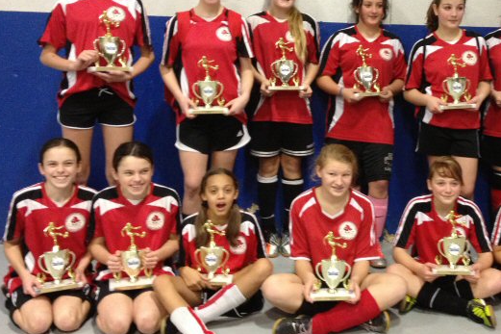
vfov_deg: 23.7
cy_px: 116
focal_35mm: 57
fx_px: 793
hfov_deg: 34.4
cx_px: 366
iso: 320
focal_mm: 4.28
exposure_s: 1/20
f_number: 2.4
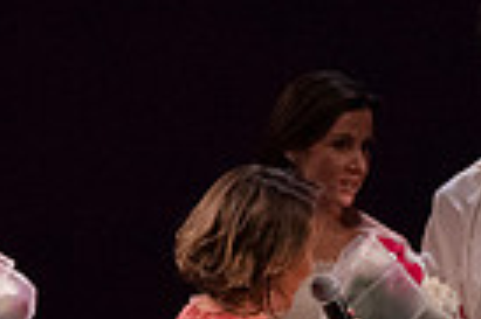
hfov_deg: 1.2
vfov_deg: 0.8
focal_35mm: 1697
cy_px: 577
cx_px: 137
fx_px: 22647
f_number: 14
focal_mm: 400
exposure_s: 1/320
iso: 12800
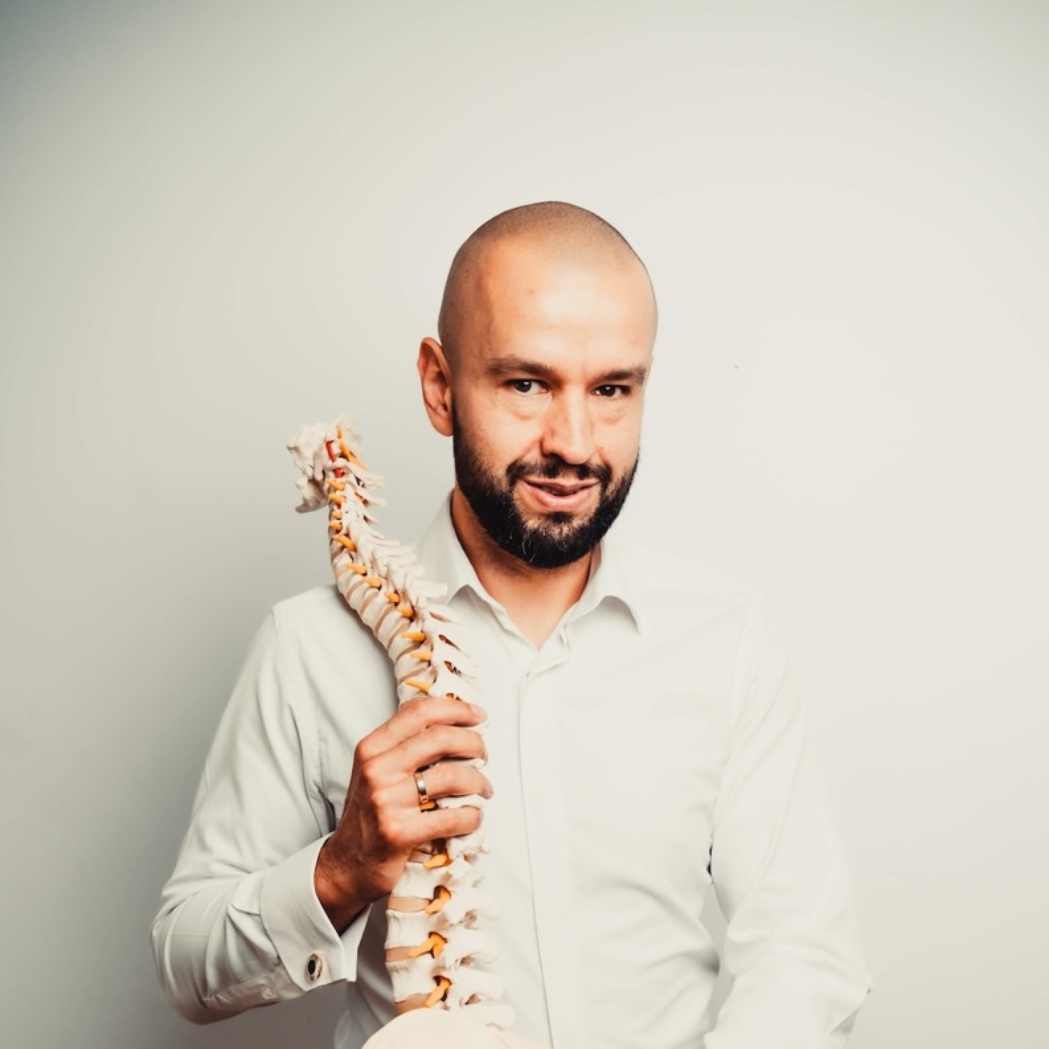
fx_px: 1543
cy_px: 732
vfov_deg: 37.0
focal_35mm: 45
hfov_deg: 37.6
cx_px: 524
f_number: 5
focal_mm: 35
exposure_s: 1/125
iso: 400
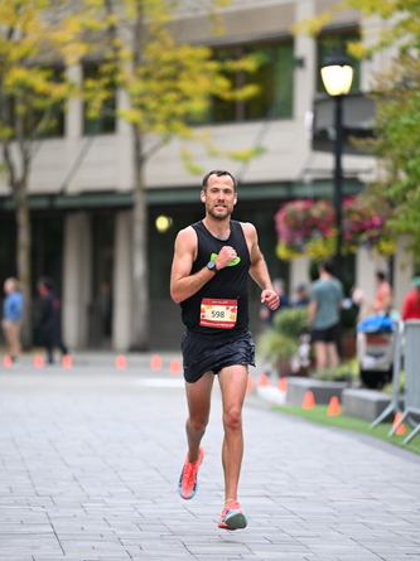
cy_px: 285
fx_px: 3856
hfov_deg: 6.2
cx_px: 220
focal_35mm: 238
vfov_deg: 8.3
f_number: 2.8
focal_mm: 200
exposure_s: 1/800
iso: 1600
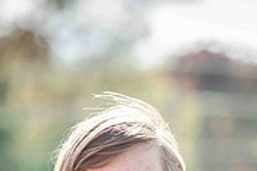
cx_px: 185
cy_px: 264
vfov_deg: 2.1
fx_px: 4629
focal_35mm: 649
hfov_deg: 3.2
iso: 800
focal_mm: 200
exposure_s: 1/2000
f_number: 5
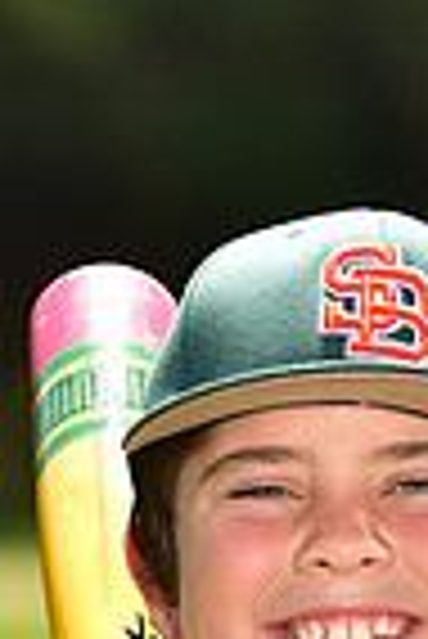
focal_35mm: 674
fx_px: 11990
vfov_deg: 3.0
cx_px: 367
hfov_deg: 2.0
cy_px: 1008
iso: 80
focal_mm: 165
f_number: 5
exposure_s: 1/200
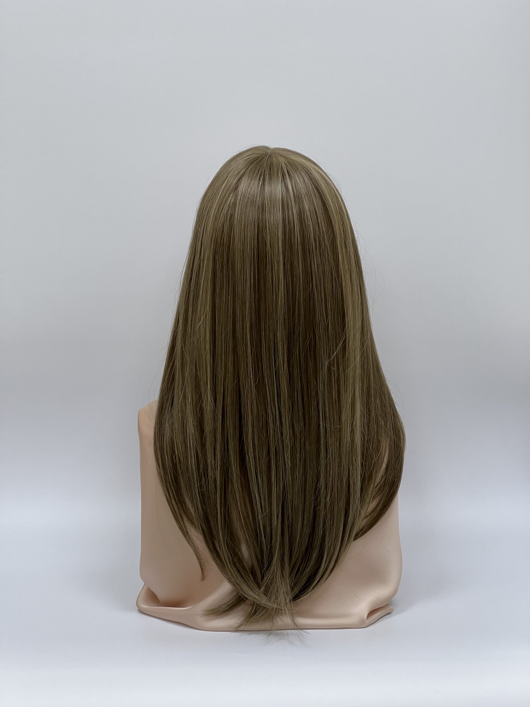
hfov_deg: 19.1
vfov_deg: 25.3
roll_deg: -0.3
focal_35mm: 77
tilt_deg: -12.3
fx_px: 1572
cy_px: 354
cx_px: 265
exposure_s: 1/100
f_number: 2.8
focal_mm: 9
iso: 200
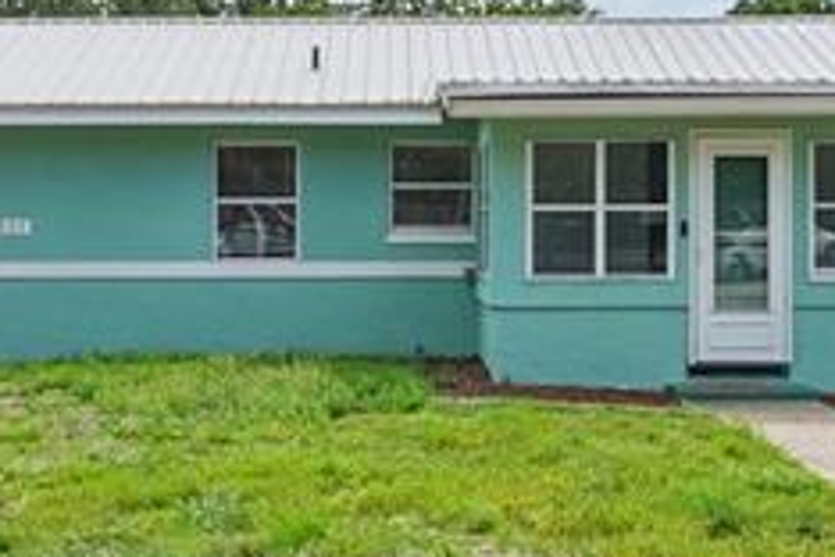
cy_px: 229
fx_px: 1623
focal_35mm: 70
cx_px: 368
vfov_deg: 19.4
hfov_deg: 28.8
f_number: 8
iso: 50
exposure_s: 1/125
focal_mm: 16
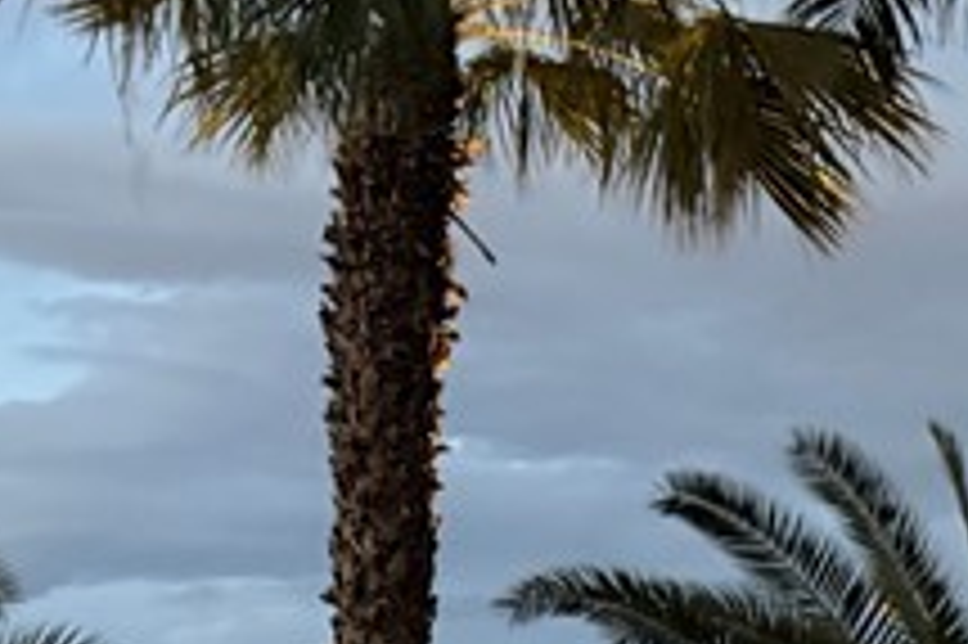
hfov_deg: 17.1
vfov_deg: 10.2
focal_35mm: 119
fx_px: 3197
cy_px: 1450
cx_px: 252
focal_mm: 6.76
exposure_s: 1/30
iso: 1000
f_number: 1.78
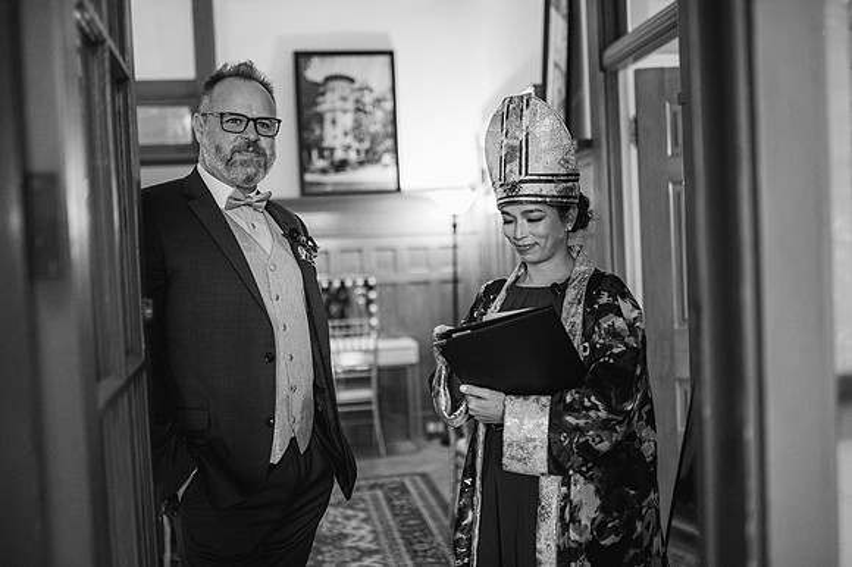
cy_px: 284
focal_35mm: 36
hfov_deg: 53.8
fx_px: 840
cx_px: 426
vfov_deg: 37.3
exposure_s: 1/200
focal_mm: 35
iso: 1000
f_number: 1.4
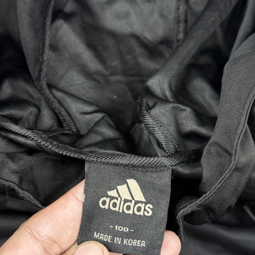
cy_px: 146
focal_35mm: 57
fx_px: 475
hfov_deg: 30.0
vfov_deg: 30.0
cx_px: 127
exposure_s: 1/50
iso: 100
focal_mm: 6.76
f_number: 1.78
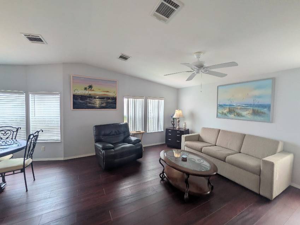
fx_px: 121
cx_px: 150
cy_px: 112
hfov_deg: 102.1
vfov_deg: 85.7
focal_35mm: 14
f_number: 2.2
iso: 51
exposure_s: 1/190
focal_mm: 1.83
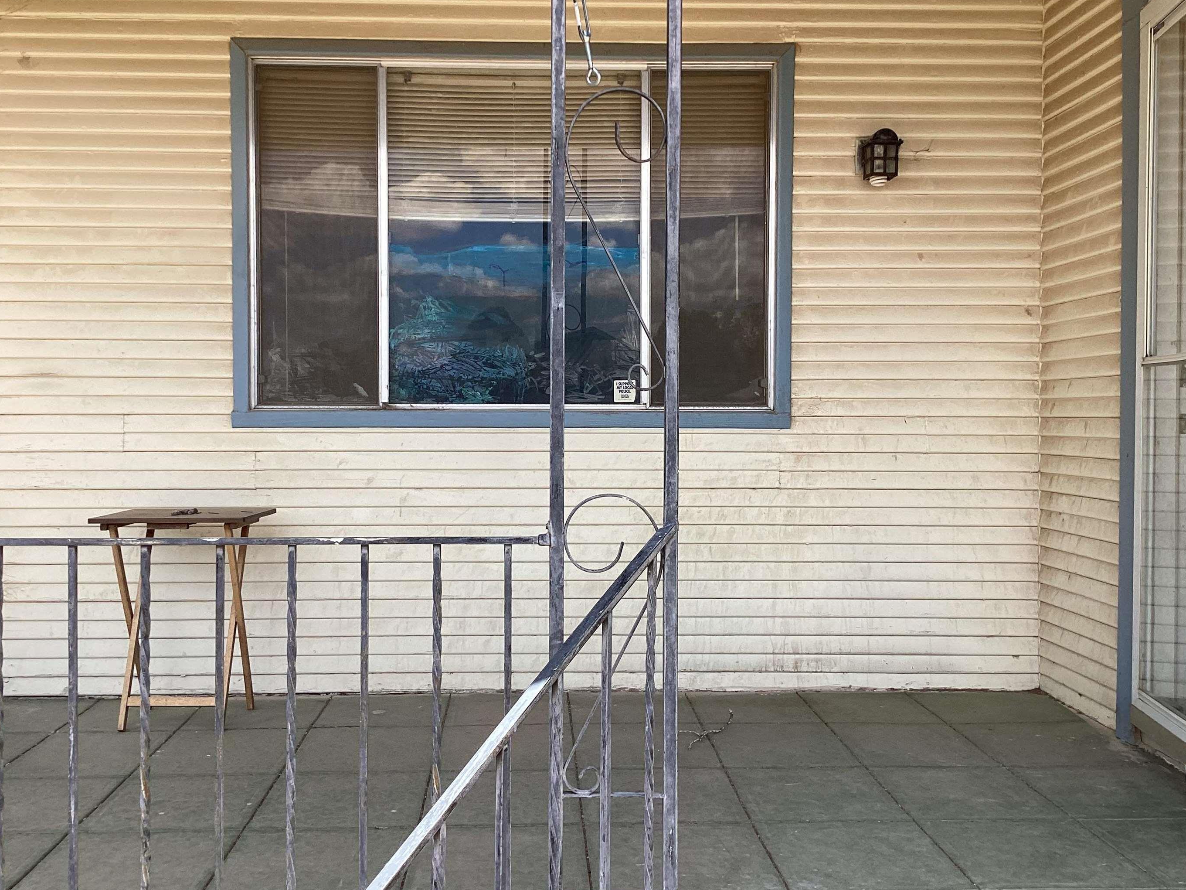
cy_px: 434
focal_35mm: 35
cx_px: 570
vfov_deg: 40.7
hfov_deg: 52.6
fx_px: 1199
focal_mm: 3.3
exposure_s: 1/466
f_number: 2.4
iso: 25
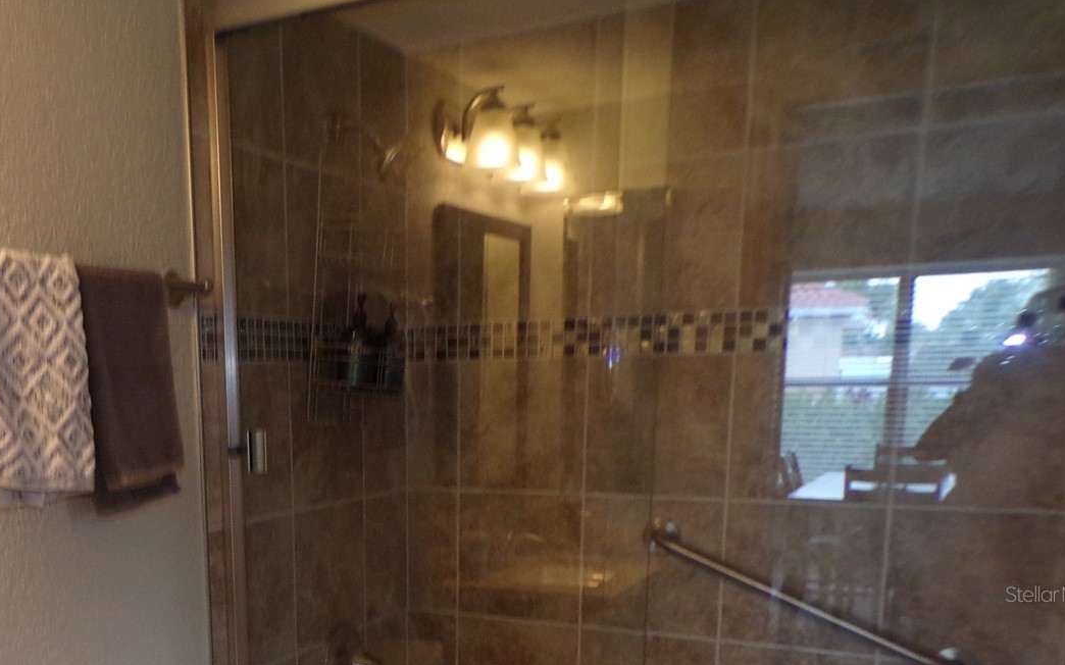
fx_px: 1132
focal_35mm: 39
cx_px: 286
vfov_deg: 31.3
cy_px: 594
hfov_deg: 48.7
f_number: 3
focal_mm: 4.3
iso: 200
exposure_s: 1/34
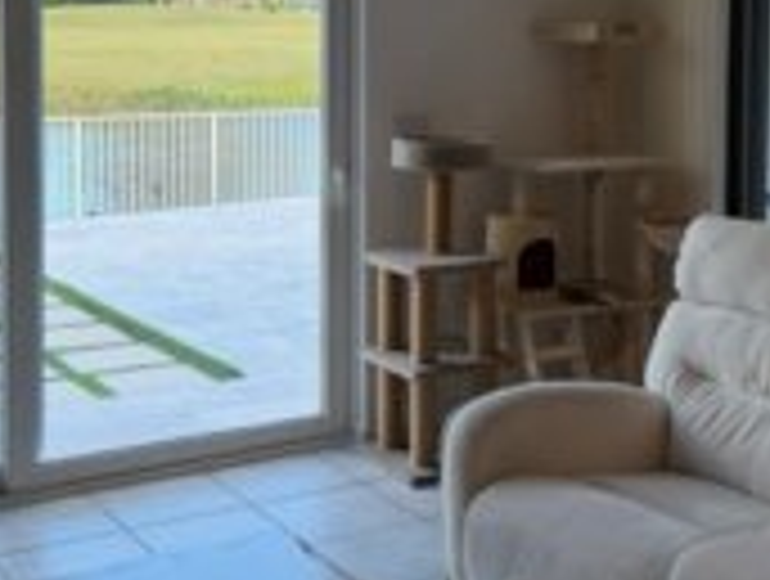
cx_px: 432
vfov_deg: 22.9
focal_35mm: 63
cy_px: 90
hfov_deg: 30.6
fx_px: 1404
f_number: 1.78
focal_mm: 6.76
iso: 100
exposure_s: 1/184
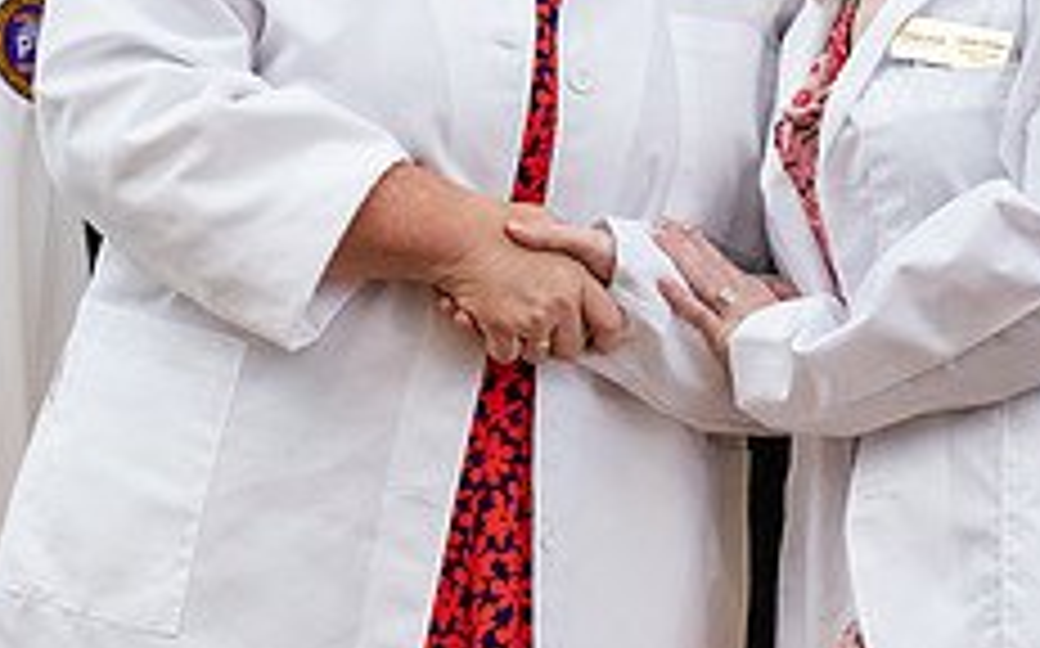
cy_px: 182
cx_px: 612
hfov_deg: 5.9
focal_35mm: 359
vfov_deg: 3.7
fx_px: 10168
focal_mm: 140
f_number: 3.5
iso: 1600
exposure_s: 1/200
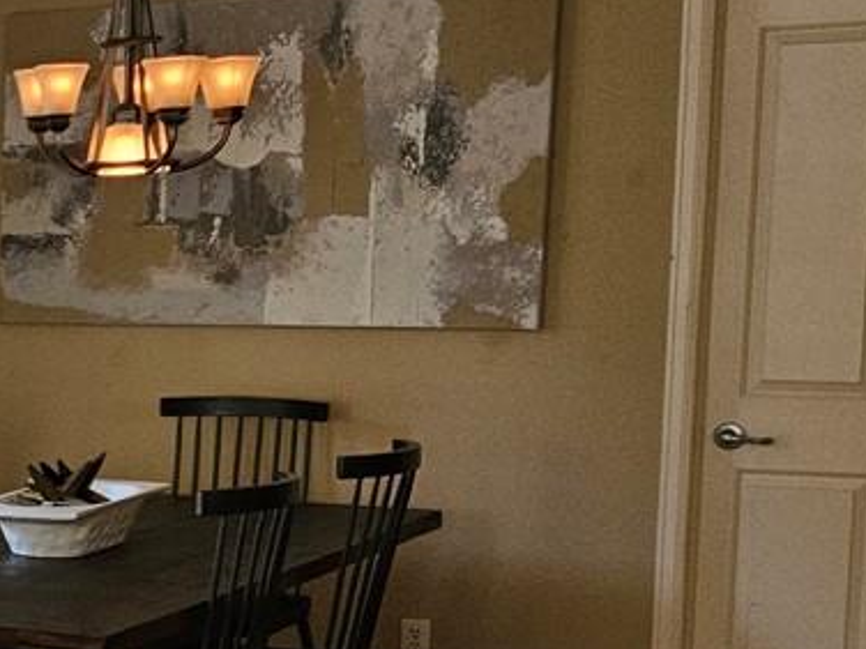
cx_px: -889
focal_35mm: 98
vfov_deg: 15.0
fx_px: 2452
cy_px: 509
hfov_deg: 15.7
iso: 80
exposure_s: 1/120
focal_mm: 5.4
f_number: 1.8
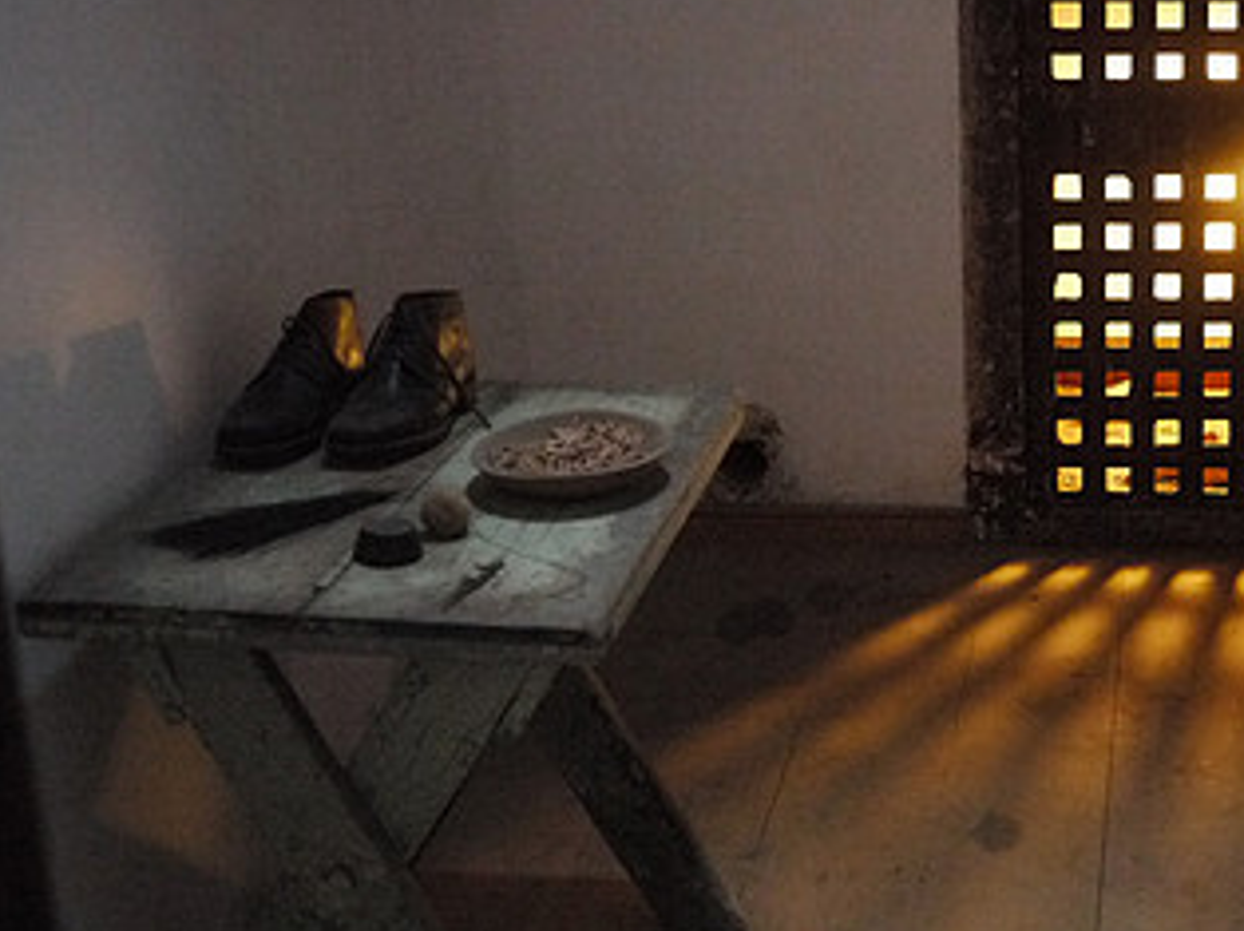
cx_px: 1078
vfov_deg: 19.9
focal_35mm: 74
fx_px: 2657
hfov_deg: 25.7
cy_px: 450
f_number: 1.7
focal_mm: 20
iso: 1600
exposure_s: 1/60
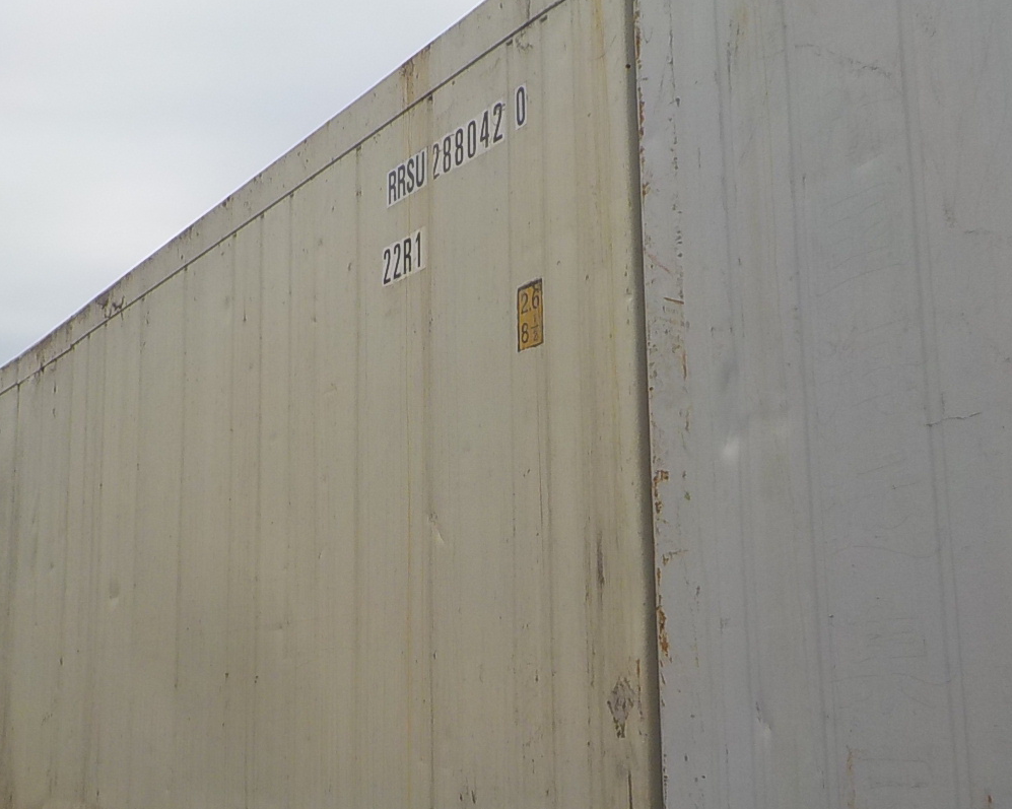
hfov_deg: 39.5
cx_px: 437
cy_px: 467
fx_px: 1407
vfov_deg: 32.0
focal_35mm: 47
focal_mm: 4.1
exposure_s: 1/640
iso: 125
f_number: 3.3
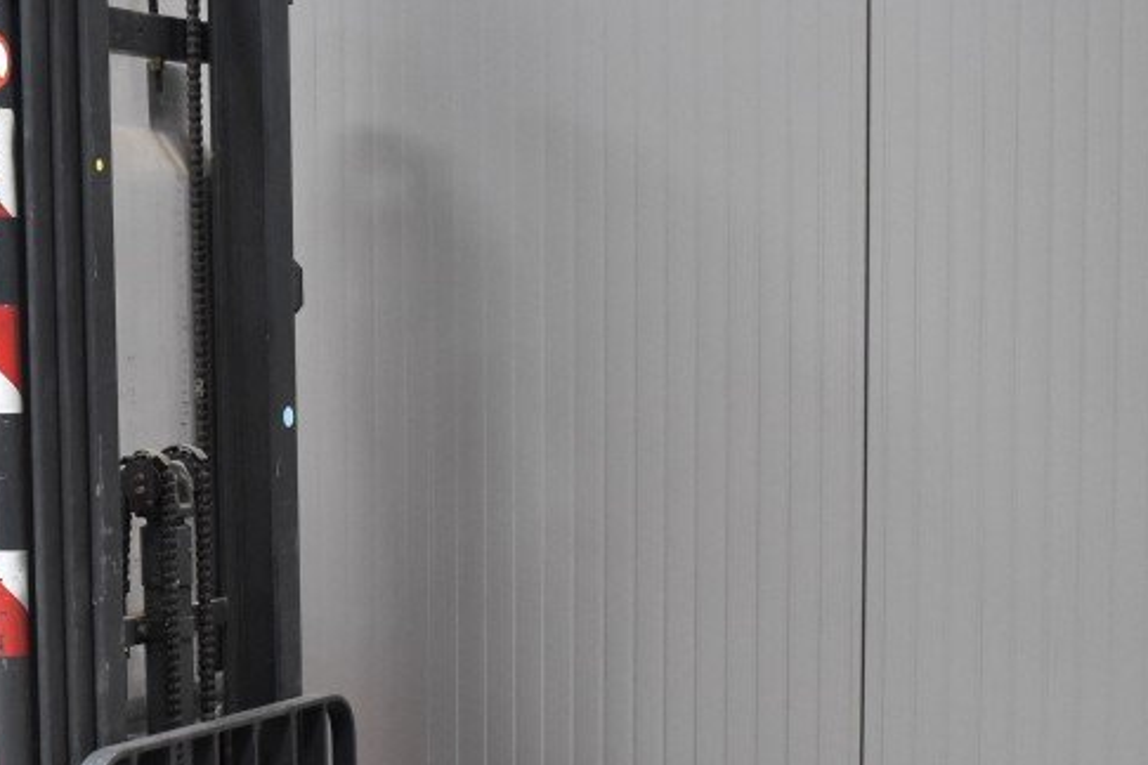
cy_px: 621
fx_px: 2718
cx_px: 213
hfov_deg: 23.5
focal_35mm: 85
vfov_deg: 15.9
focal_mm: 23
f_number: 5
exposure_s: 1/50
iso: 1600
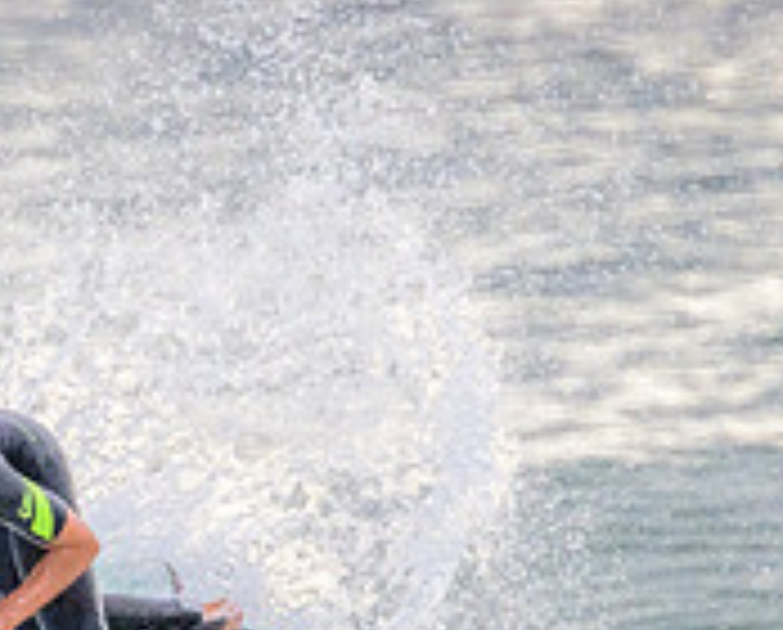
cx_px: -40
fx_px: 69213
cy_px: 582
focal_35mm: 2980
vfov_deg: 0.5
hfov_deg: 0.6
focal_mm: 800
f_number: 11
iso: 2000
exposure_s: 1/2000
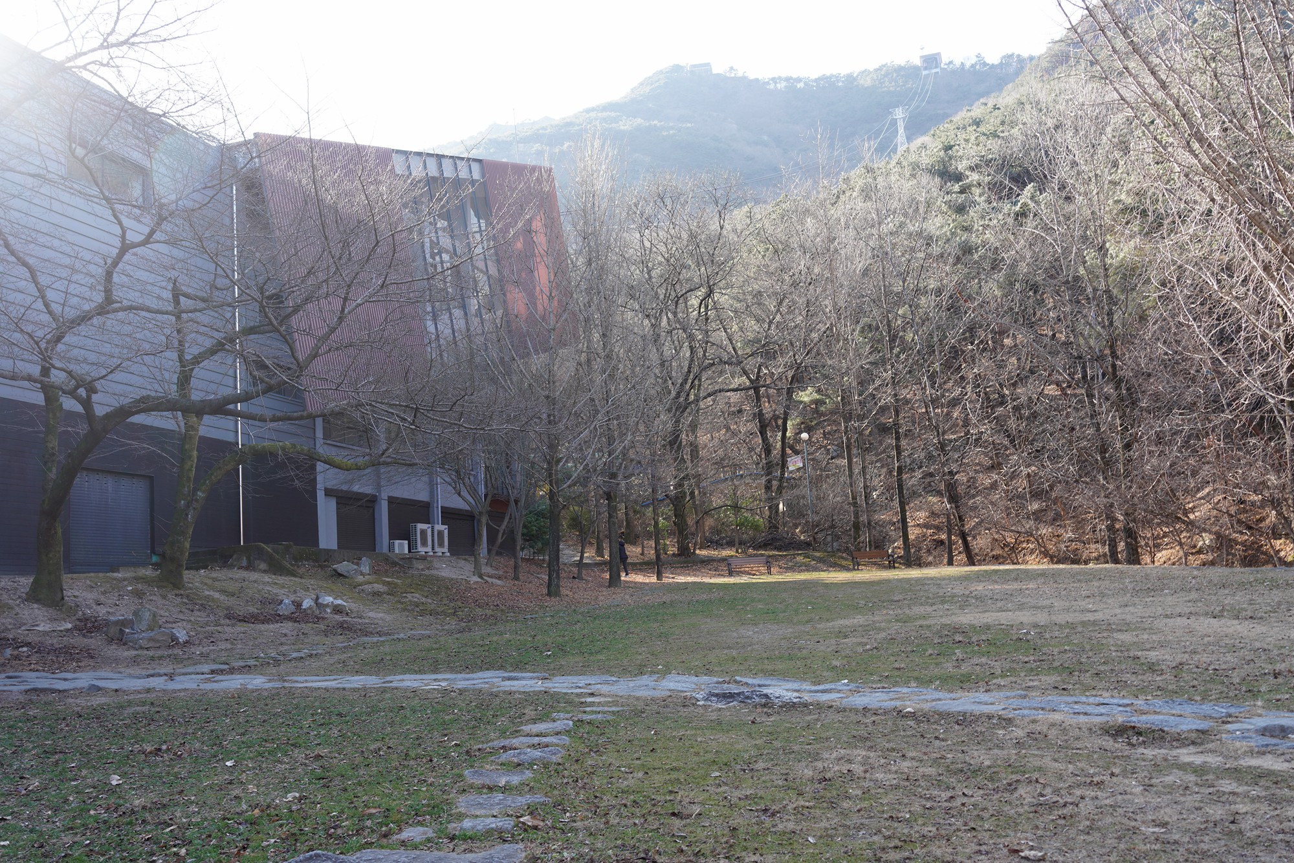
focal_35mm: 35
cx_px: 647
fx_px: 1258
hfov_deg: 54.4
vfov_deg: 37.9
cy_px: 432
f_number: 6.3
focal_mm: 35
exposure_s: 1/100
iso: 200
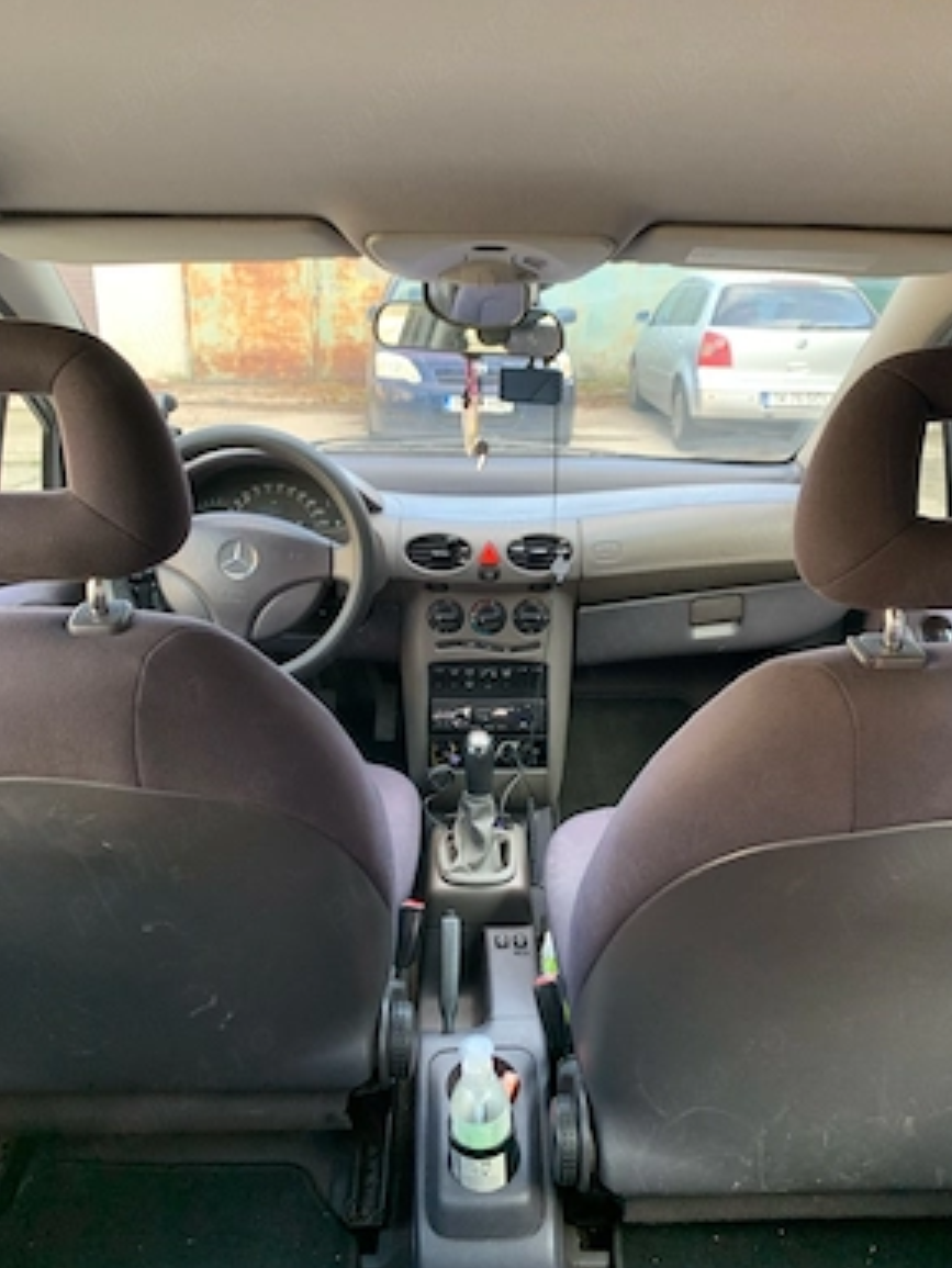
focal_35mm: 27
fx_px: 990
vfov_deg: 65.3
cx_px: 491
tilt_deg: -20.4
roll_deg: -0.4
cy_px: 629
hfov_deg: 51.4
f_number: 1.8
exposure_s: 1/121
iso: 80
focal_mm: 4.25
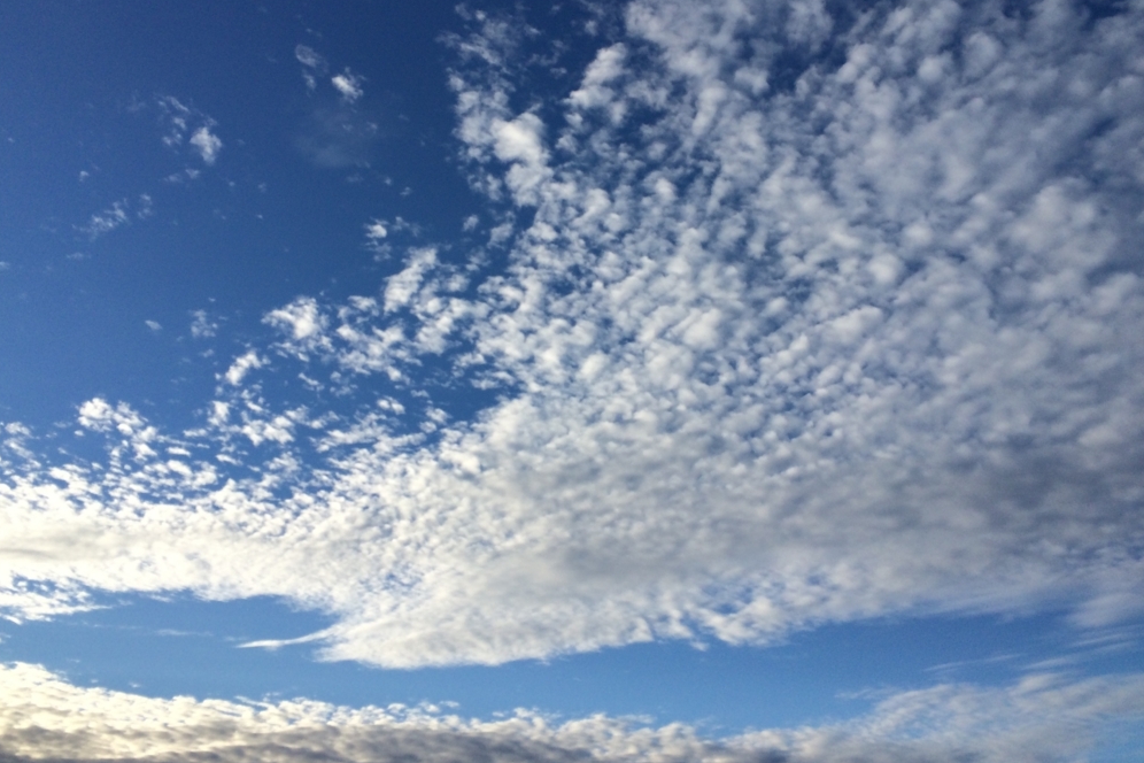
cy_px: 332
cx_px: 569
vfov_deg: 42.2
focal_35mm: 31
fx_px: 985
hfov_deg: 60.3
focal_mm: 4.15
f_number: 2.2
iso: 32
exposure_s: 1/2283
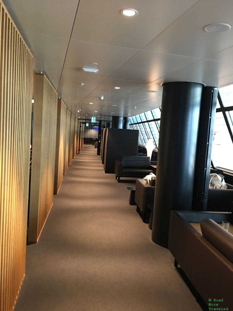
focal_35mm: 29
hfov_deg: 48.2
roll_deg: -4.5
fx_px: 260
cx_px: 116
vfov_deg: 61.7
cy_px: 156
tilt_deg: -4.3
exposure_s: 1/8
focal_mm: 4.15
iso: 100
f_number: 2.2
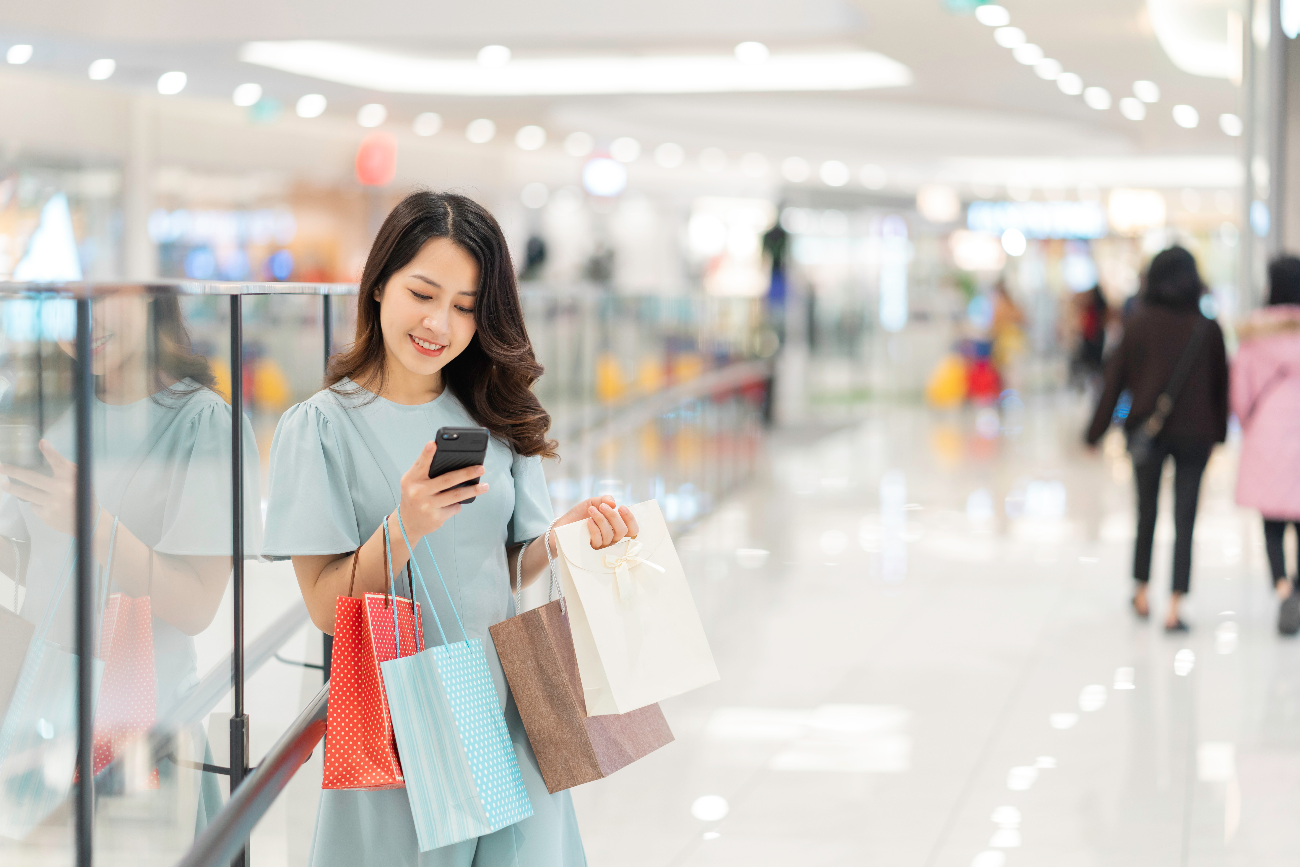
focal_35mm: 85
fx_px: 3069
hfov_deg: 23.9
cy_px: 434
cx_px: 650
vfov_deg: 16.1
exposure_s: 1/125
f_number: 2
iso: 320
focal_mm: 85
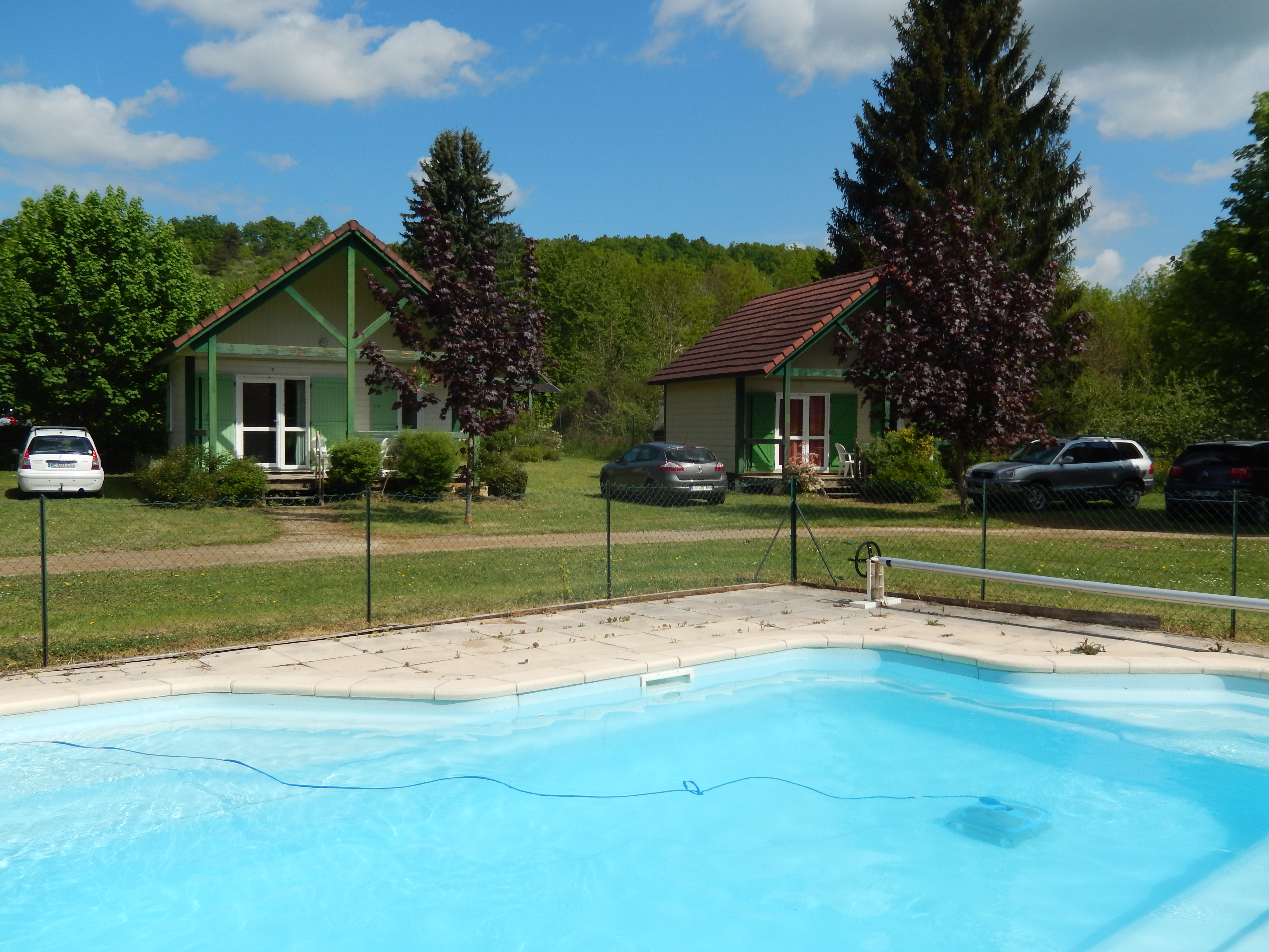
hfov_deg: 56.8
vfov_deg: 44.2
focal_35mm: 32
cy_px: 476
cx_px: 634
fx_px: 1173
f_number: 7.6
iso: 125
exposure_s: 1/500
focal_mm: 5.7
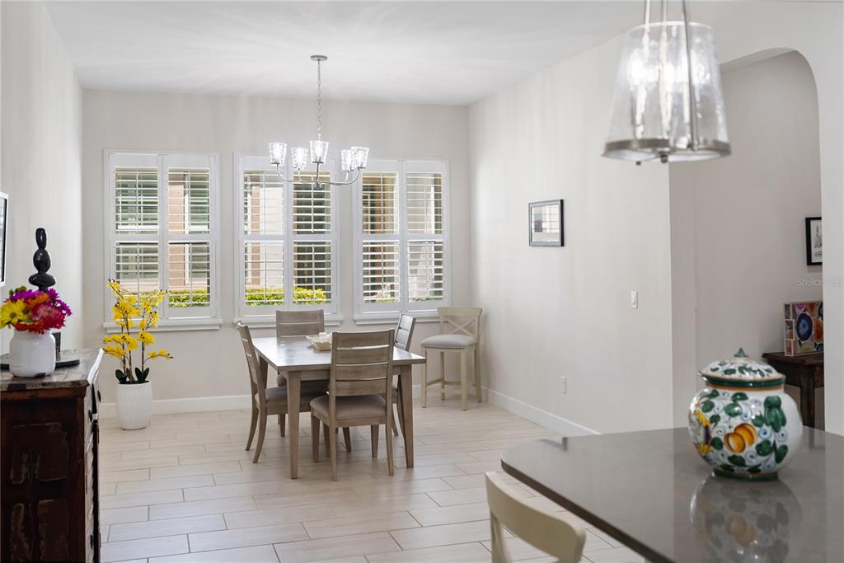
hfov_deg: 54.4
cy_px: 282
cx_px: 422
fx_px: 821
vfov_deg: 37.9
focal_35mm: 35
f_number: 2.8
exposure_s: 1/125
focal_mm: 35
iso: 125
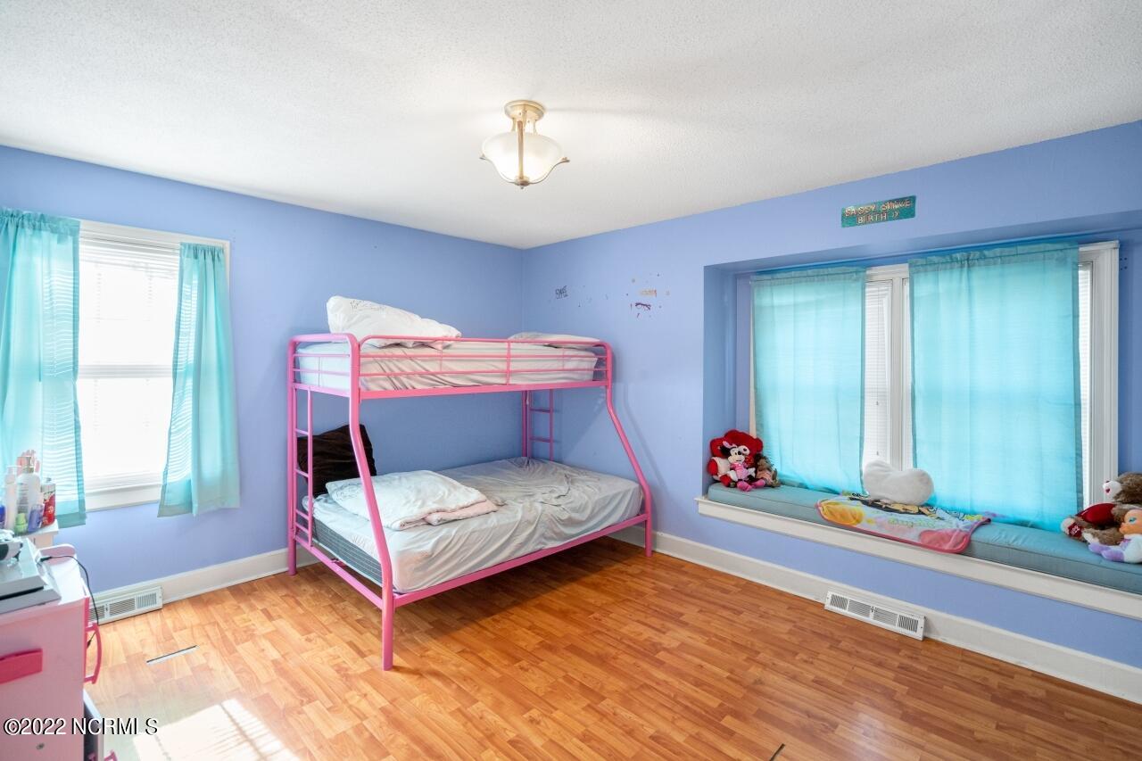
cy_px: 380
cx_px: 571
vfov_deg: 73.7
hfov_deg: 96.7
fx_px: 507
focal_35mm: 16
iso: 500
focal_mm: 16
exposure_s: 1/10
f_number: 9
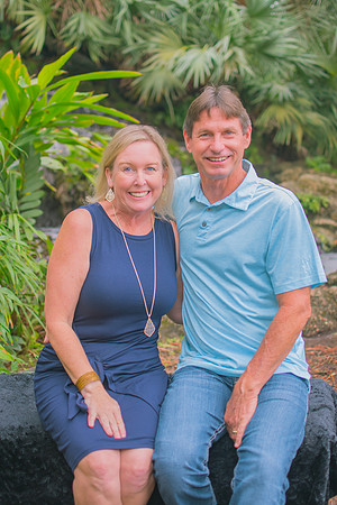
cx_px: 168
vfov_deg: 38.2
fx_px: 730
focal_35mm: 52
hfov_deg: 26.0
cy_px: 252
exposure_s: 1/250
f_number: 2.2
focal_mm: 35
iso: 100
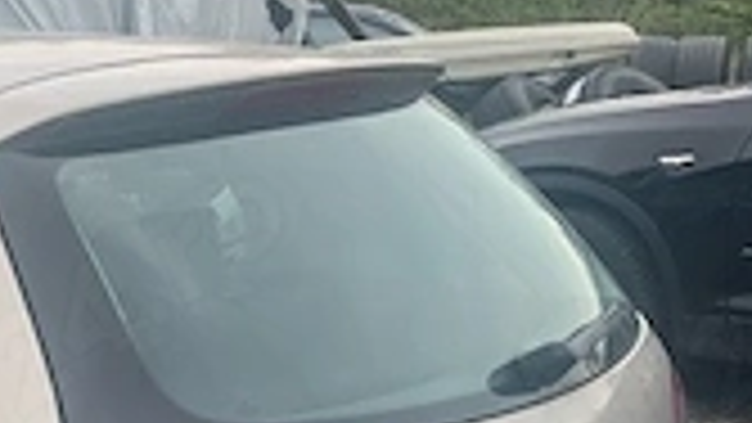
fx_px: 2034
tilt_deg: -13.3
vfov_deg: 11.8
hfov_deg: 17.6
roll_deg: +1.5
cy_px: 414
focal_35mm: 102
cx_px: -527
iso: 50
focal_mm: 5.1
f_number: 1.6
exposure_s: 1/751
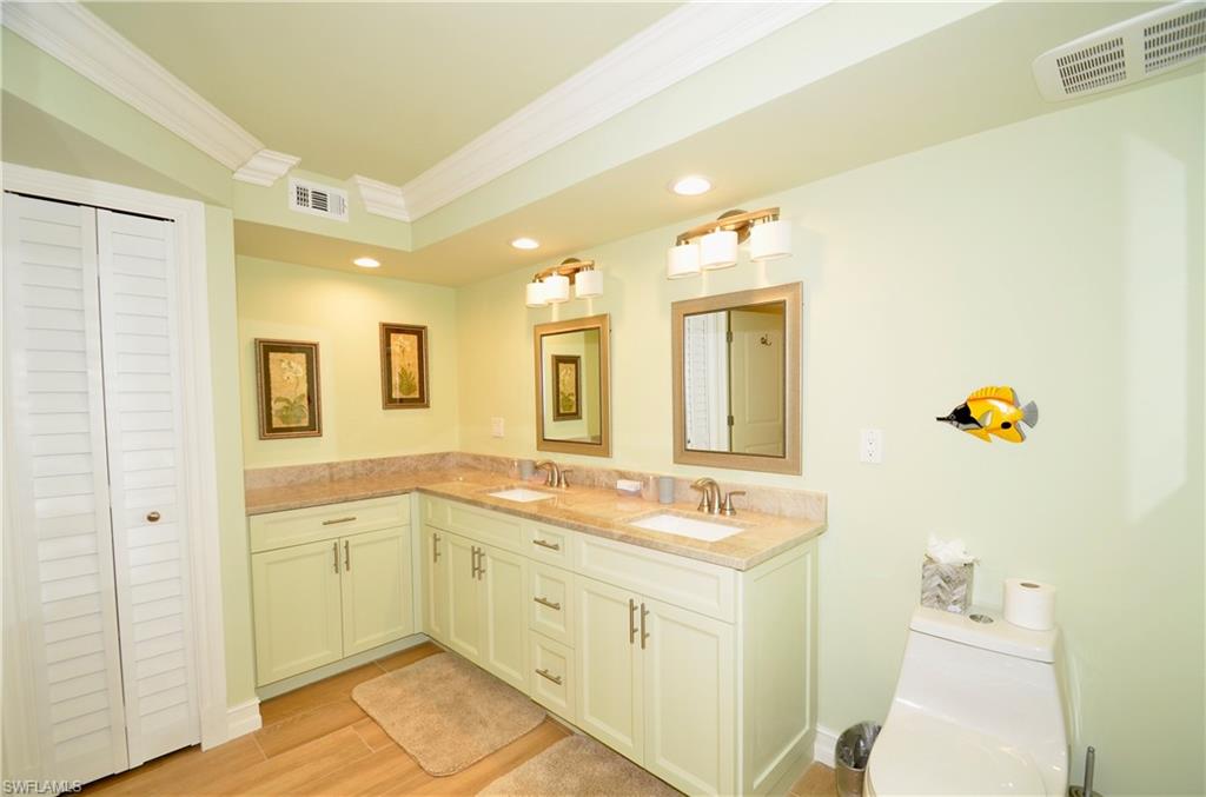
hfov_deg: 100.5
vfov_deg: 77.0
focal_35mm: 15
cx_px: 603
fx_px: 501
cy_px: 398
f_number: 5.6
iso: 400
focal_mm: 10
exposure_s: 1/60
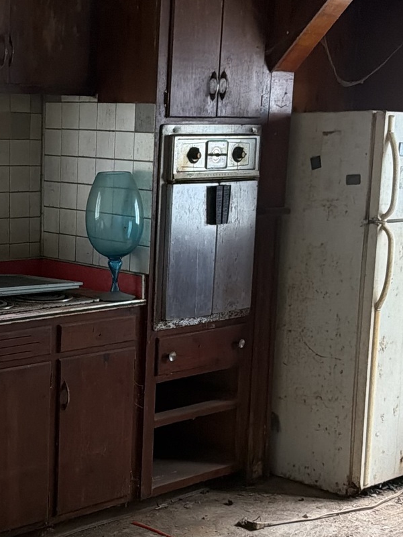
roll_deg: -0.9
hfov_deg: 21.0
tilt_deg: -12.0
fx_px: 1071
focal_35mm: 69
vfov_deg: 28.1
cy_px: 326
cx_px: 65
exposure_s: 1/60
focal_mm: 6.76
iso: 400
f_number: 1.78
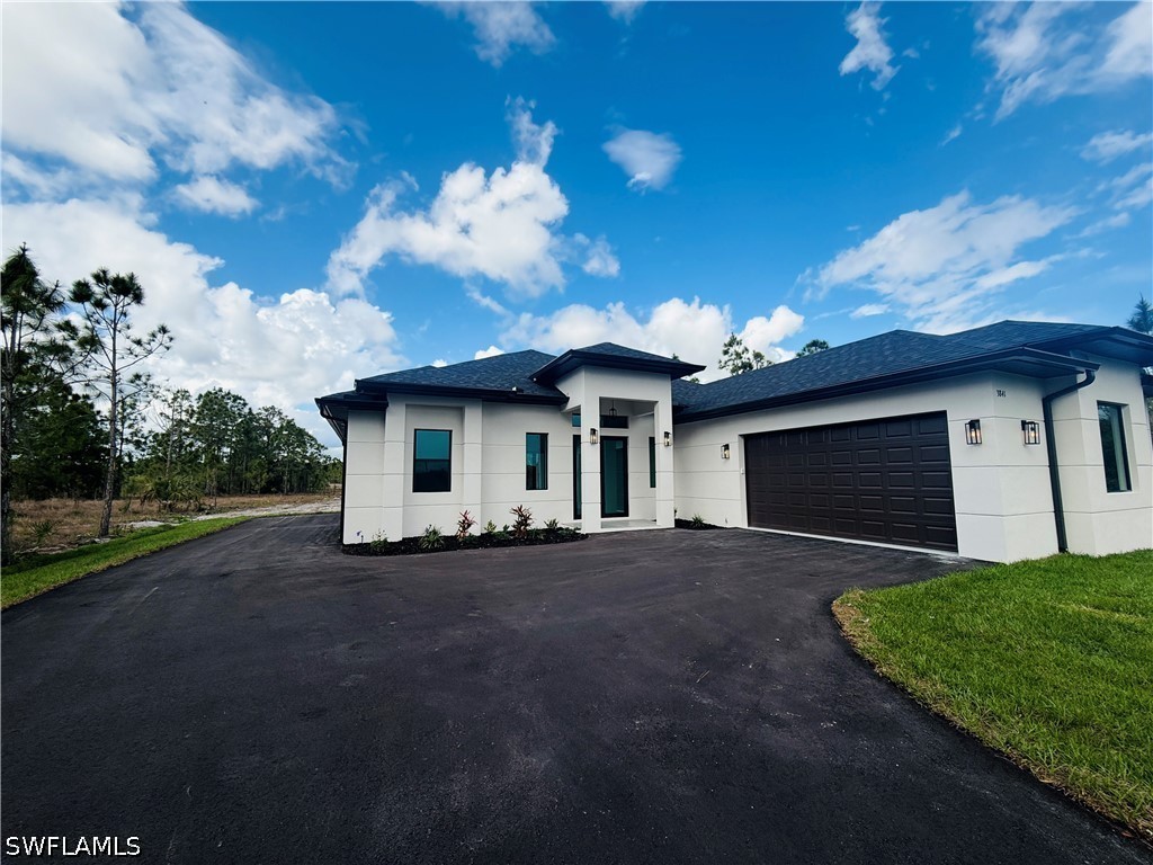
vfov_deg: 85.7
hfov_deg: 102.1
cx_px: 576
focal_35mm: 14
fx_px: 466
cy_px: 432
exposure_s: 1/1848
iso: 50
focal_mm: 2.22
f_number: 2.2
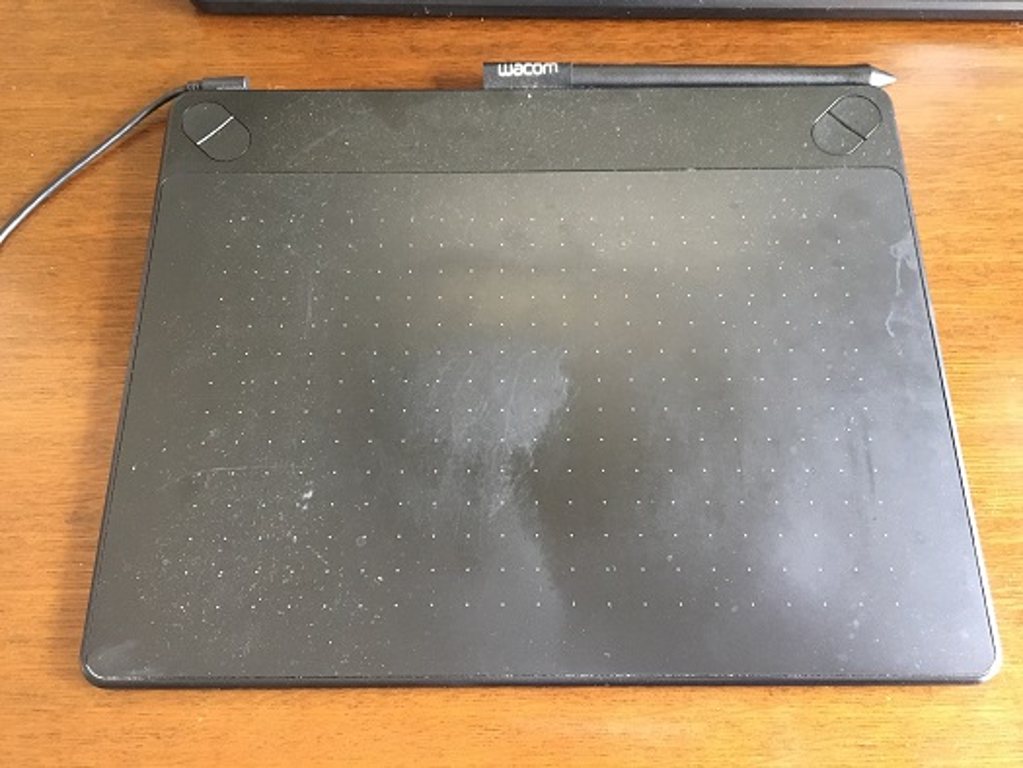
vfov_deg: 48.2
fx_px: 857
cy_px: 384
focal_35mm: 29
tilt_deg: -67.5
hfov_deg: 61.6
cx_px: 512
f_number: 2.2
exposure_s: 1/15
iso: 400
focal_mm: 4.15
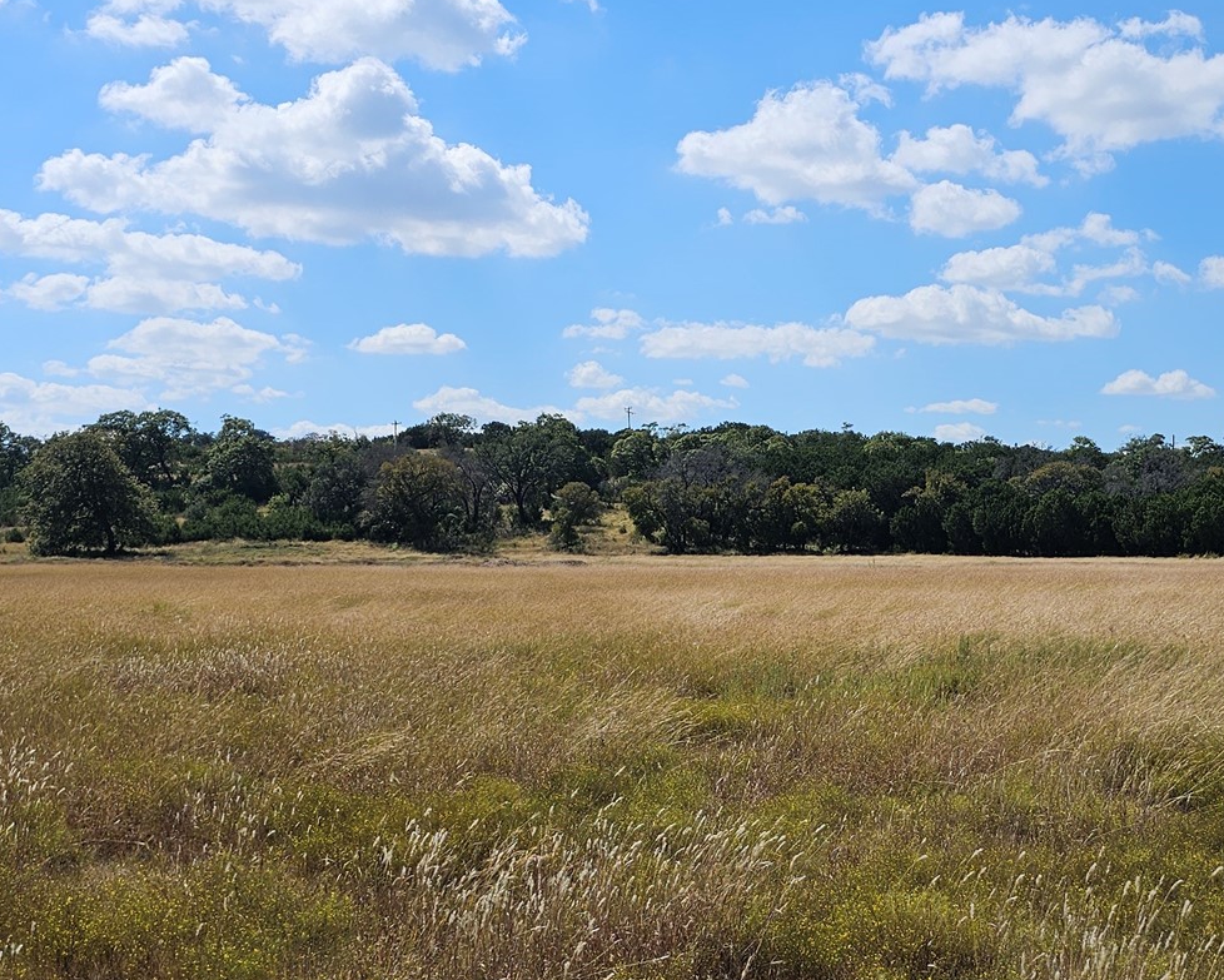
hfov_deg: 38.9
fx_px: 1703
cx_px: 854
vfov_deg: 31.9
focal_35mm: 47
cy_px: 630
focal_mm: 6.3
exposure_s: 1/1476
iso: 10
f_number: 1.7
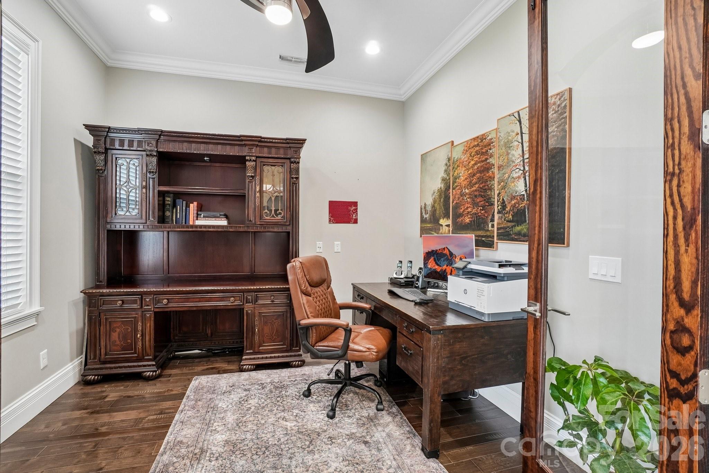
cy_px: 236
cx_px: 354
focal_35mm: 15
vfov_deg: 77.3
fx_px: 295
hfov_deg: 100.4
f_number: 8
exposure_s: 1/3.33
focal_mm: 10
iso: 400
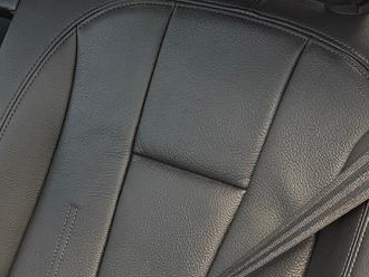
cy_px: 359
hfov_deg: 19.9
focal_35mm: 93
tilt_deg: -32.9
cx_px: -64
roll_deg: -2.2
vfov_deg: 15.2
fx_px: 992
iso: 1250
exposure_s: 1/30
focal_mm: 6.76
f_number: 1.78
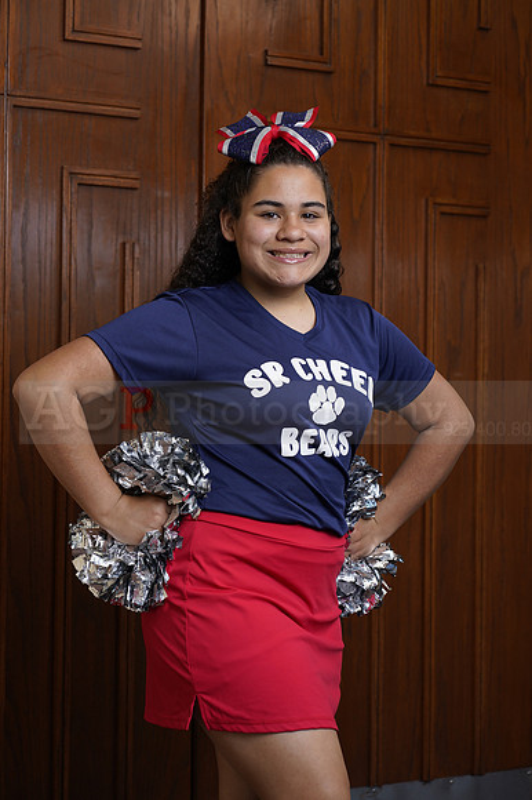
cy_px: 400
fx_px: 1886
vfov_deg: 23.9
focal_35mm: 85
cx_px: 266
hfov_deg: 16.1
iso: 200
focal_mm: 85
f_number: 5.6
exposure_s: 1/250
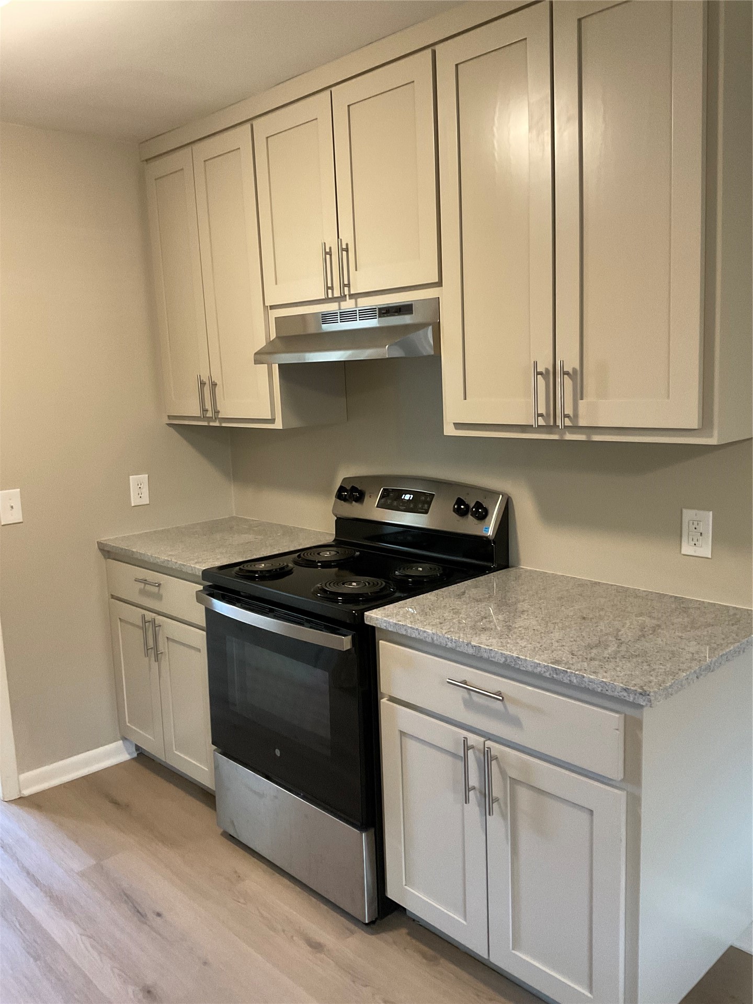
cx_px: 376
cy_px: 502
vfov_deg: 61.7
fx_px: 841
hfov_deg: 48.2
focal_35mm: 29
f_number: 1.8
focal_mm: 3
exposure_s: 1/60
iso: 250
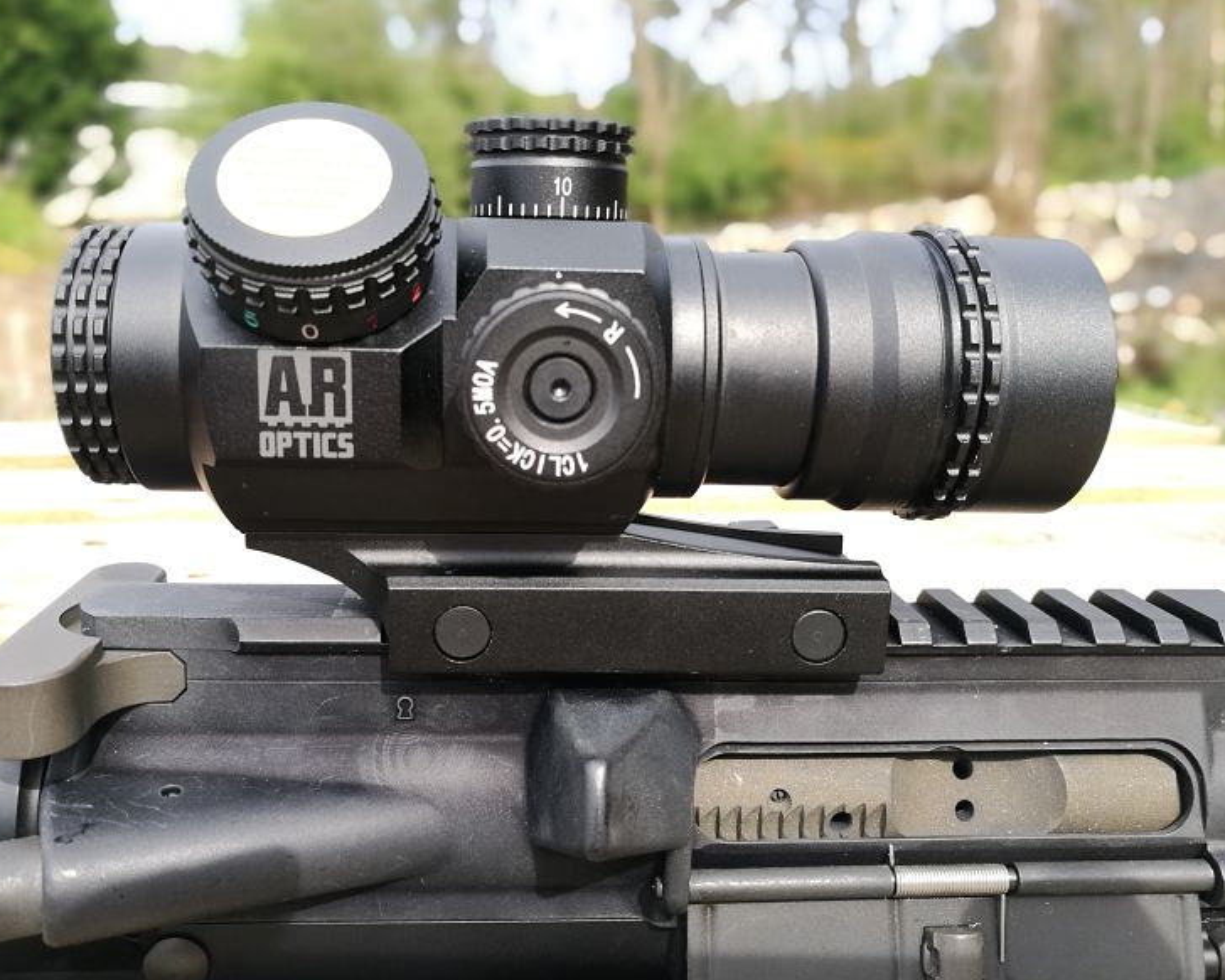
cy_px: 492
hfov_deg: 60.4
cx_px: 566
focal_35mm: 29
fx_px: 1052
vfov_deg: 50.0
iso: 50
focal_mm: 4.5
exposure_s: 1/193
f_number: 4
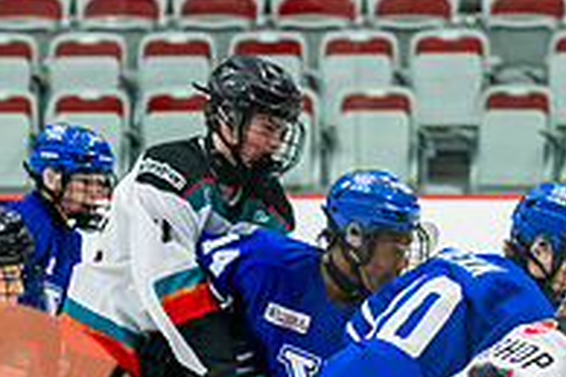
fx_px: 5985
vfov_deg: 3.6
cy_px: 470
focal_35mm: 381
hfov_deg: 5.4
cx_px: 423
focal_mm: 85
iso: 1600
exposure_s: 1/1000
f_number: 3.2
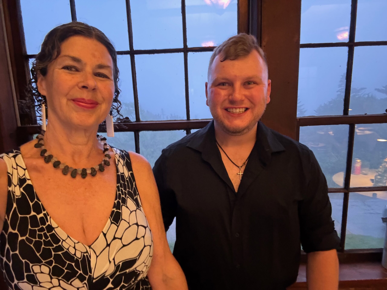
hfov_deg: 73.9
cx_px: 194
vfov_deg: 58.9
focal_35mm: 23
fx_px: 257
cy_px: 145
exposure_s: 1/15
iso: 800
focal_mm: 2.69
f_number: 1.9
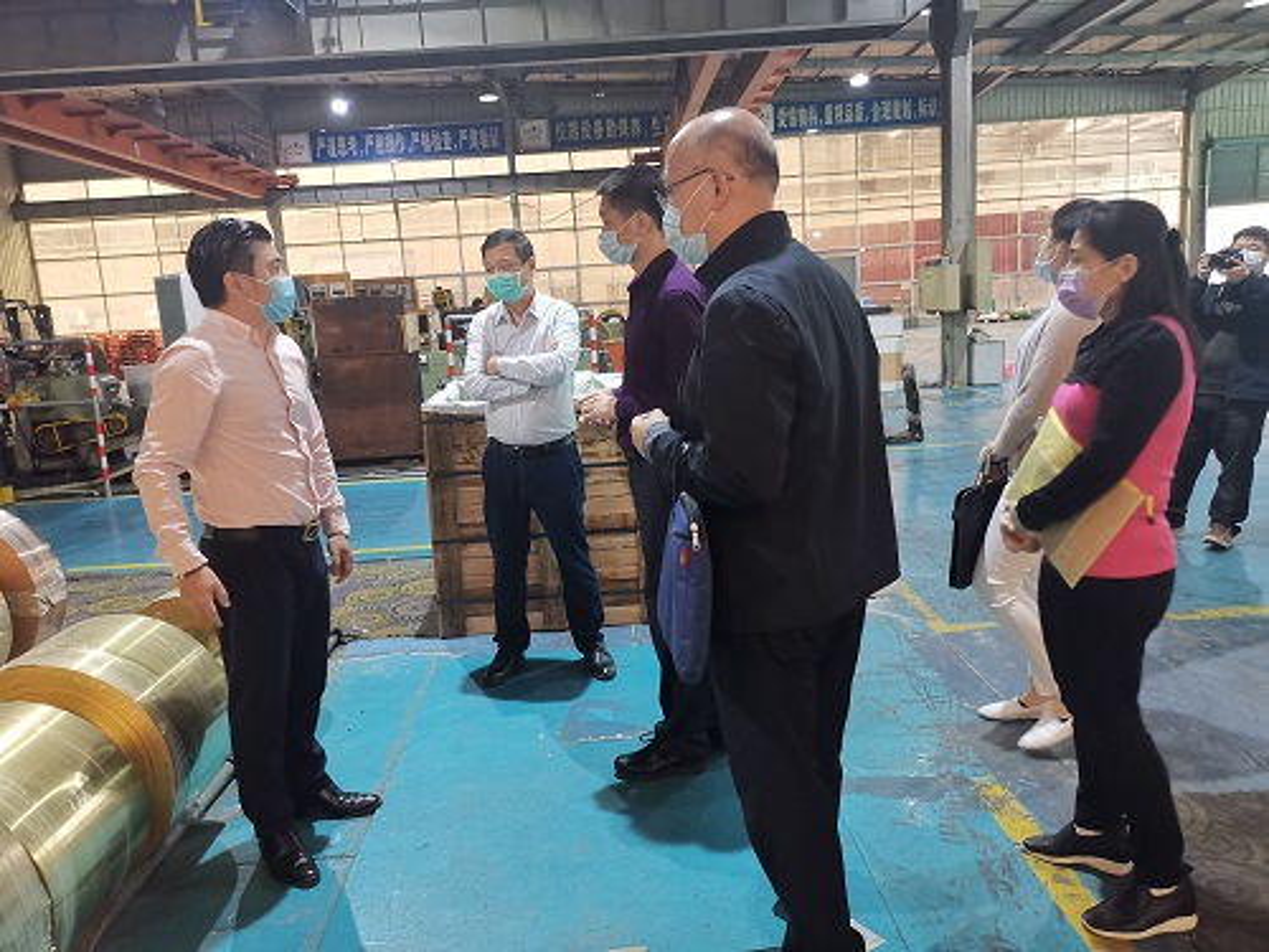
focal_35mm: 27
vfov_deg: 51.4
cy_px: 476
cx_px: 634
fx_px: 990
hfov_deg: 65.3
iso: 400
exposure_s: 1/50
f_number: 1.8
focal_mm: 4.75
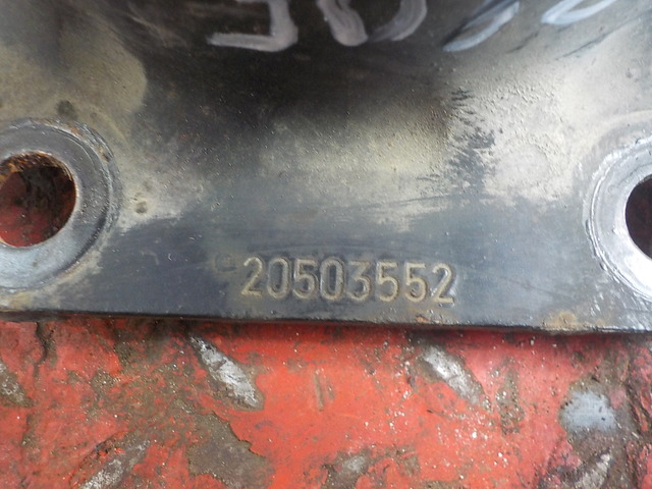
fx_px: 565
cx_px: 326
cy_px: 244
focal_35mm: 30
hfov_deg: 60.0
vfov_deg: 46.8
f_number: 3.3
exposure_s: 1/30
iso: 360
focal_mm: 4.1
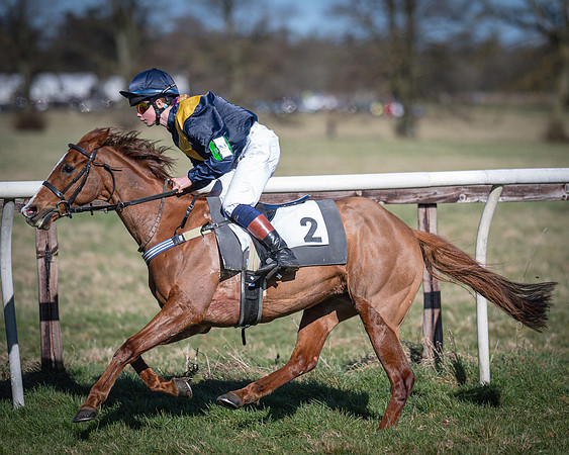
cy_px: 227
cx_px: 359
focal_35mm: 247
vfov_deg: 6.3
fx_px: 4153
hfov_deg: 7.8
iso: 50
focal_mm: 135
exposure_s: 1/3200
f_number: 1.8
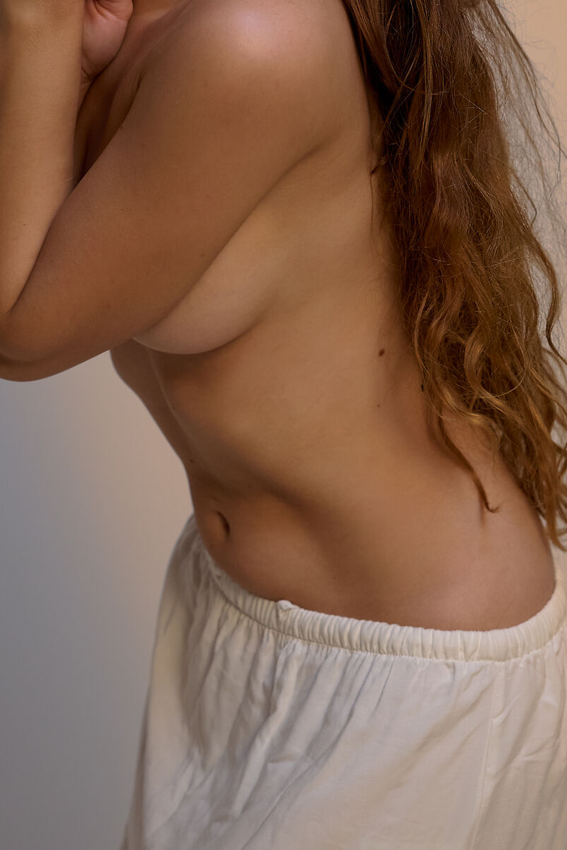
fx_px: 3991
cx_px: 119
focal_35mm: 169
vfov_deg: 12.1
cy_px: 276
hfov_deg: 8.1
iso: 400
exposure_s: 1/250
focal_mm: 85
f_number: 4
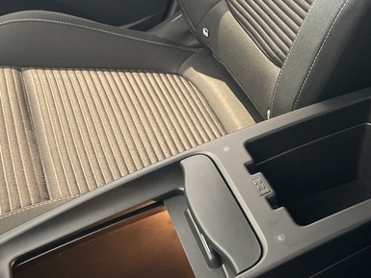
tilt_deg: -34.9
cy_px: 80
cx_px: 246
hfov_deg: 35.2
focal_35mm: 54
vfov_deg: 26.8
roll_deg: -0.3
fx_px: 579
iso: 500
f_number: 1.6
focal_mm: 4.2
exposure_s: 1/25
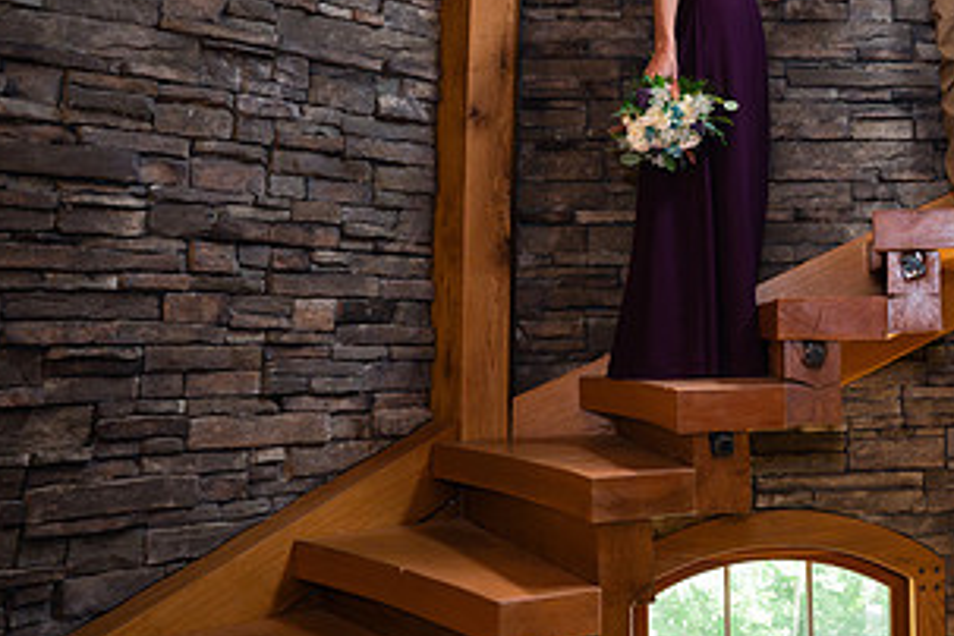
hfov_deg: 39.5
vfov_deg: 28.8
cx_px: 869
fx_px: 1219
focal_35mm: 46
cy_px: 156
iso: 800
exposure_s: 1/200
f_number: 2.8
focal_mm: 24
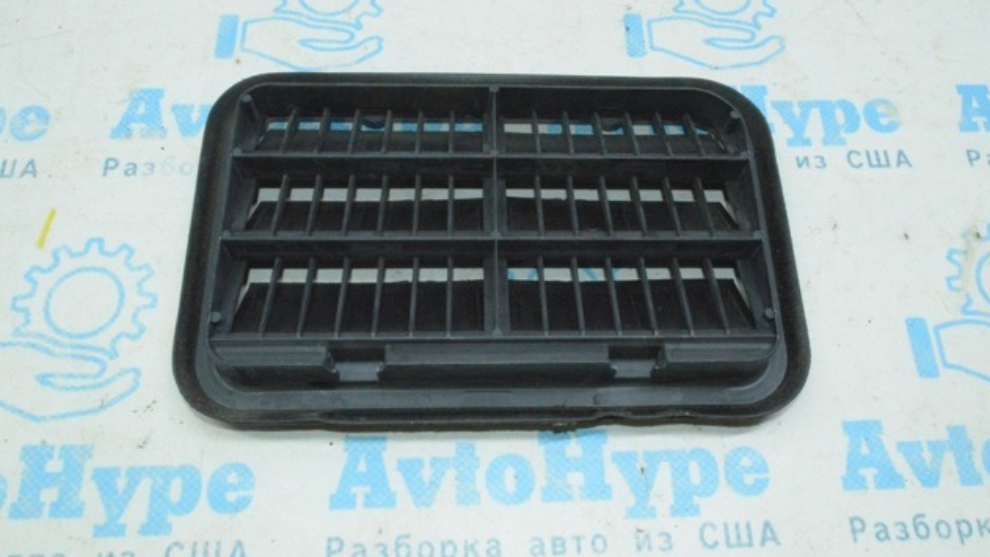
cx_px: 499
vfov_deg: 33.7
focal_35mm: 35
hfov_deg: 56.6
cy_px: 236
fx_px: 919
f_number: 25
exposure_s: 1/40
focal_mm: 22
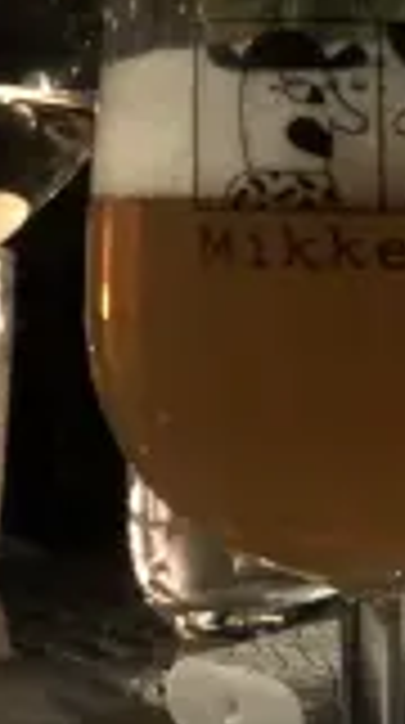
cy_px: 463
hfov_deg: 14.5
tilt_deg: -8.2
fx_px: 1458
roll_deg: -0.1
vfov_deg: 27.8
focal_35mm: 76
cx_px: 648
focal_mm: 3.99
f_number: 1.8
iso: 800
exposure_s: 1/4
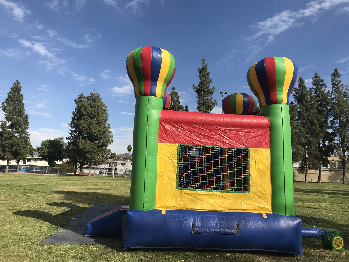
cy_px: 131
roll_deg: -1.9
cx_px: 174
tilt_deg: +8.8
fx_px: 282
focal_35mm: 28
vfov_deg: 49.7
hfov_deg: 63.4
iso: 20
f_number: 1.8
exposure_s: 1/2591
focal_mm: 3.99
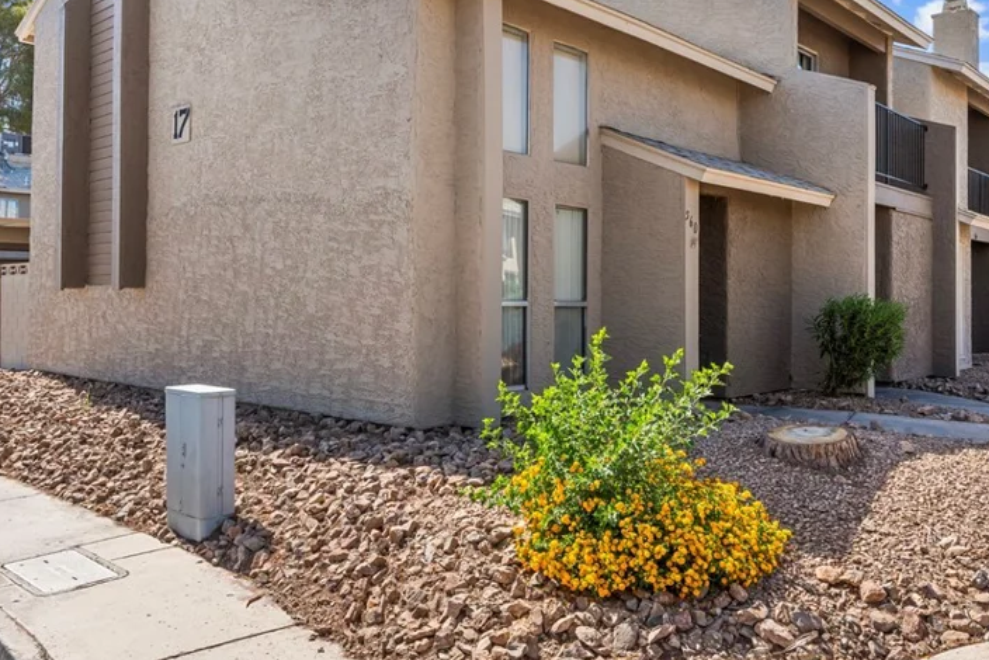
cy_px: 289
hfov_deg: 58.7
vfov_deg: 41.1
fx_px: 879
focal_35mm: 32
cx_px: 504
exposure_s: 1/640
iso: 400
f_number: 8
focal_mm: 22
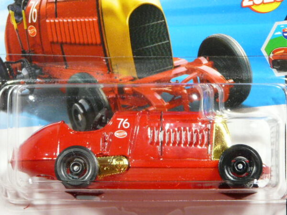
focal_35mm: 150
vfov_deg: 9.9
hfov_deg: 13.2
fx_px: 1244
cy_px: 108
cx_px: 144
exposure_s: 1/30
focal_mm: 15.4
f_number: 3.6
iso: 200
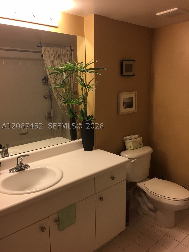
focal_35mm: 29
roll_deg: -0.2
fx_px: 211
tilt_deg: -10.7
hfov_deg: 48.2
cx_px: 94
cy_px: 126
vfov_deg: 61.7
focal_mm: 4.15
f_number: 2.2
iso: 32
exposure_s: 1/30
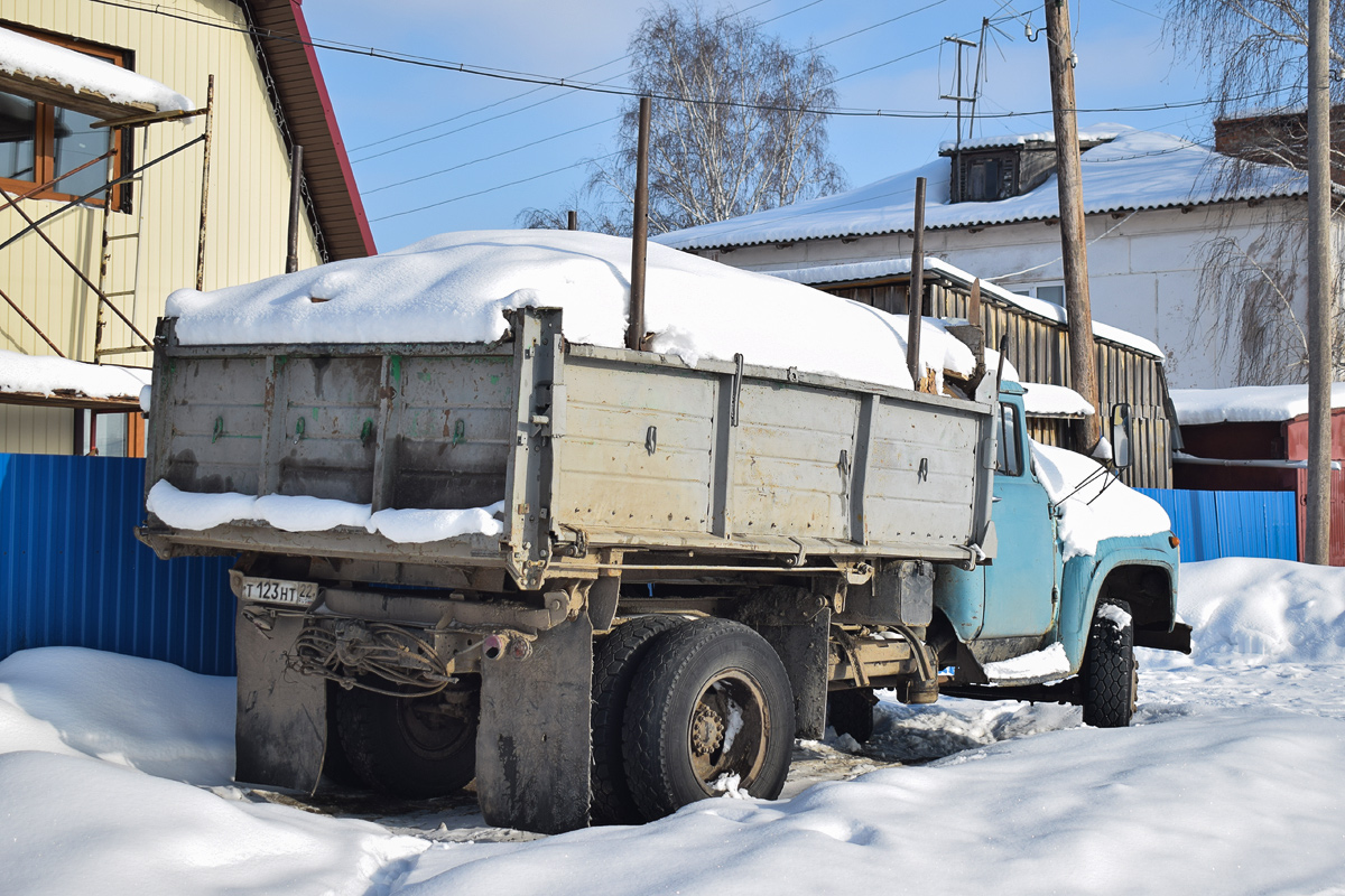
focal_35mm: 51
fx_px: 1905
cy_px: 448
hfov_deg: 38.9
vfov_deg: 26.5
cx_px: 672
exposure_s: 1/640
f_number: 6.3
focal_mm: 34
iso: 100
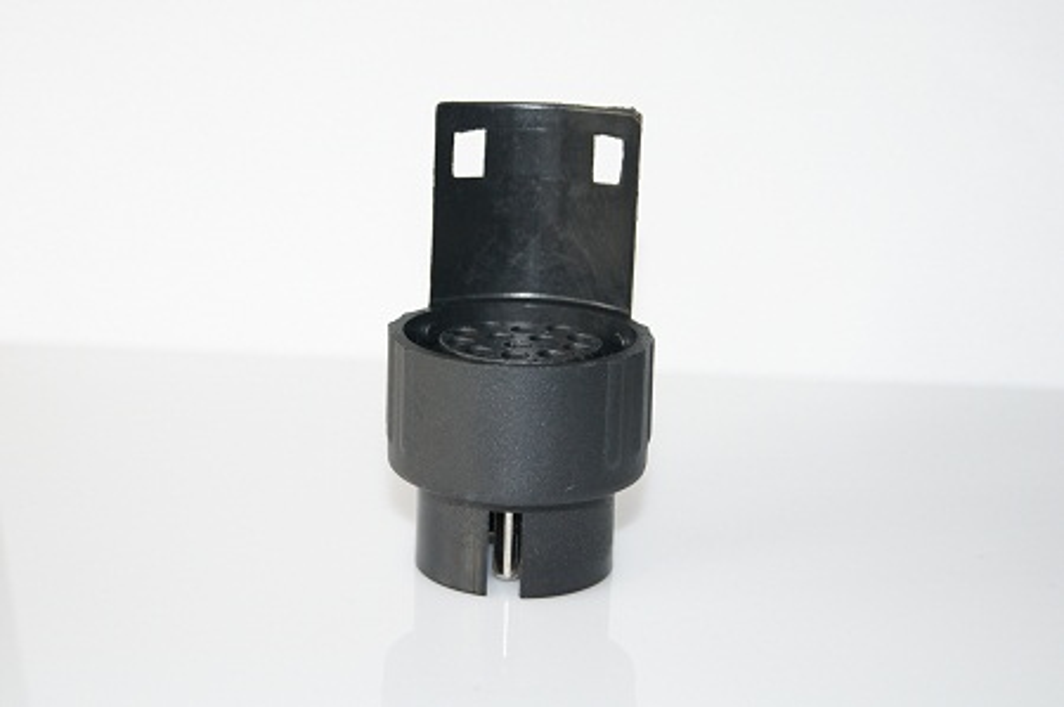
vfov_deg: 18.1
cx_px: 532
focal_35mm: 75
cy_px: 354
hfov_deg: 27.0
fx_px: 2214
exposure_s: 1/160
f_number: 5.6
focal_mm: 50
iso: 400
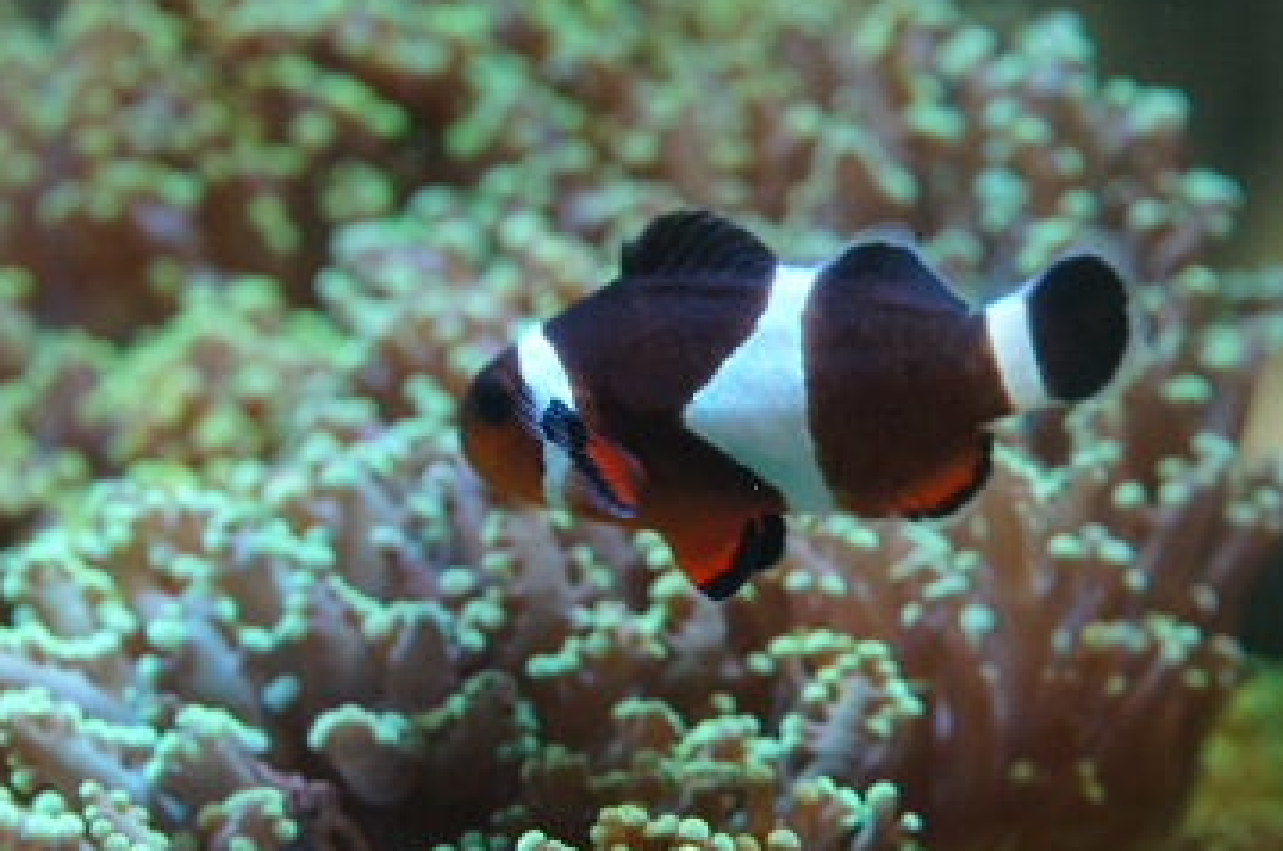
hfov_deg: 22.2
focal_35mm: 92
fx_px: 3273
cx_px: 636
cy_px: 383
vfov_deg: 14.8
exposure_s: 1/100
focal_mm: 50
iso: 800
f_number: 5
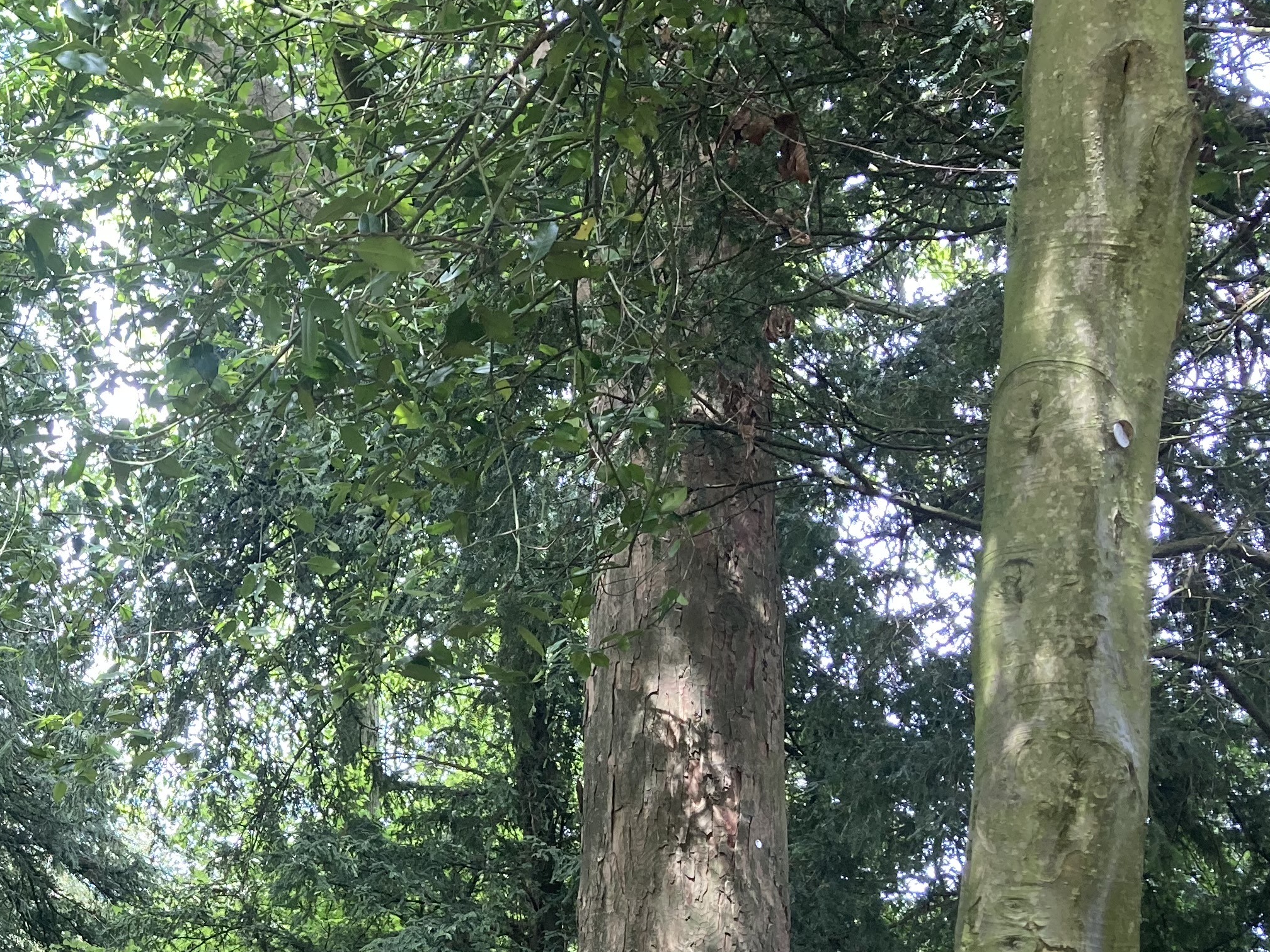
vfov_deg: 25.2
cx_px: 59
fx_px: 2055
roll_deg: -4.7
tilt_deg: +9.1
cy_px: 885
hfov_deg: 32.2
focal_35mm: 56
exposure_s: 1/72
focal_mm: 3.99
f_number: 1.8
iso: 80
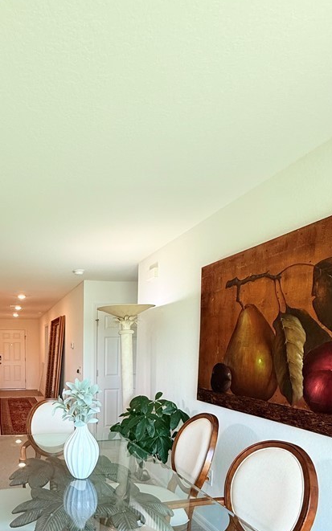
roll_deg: +0.7
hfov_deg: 48.9
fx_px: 333
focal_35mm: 23
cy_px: 388
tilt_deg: -5.2
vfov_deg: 72.6
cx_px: 51
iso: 160
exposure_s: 1/120
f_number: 2.2
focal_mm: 2.22
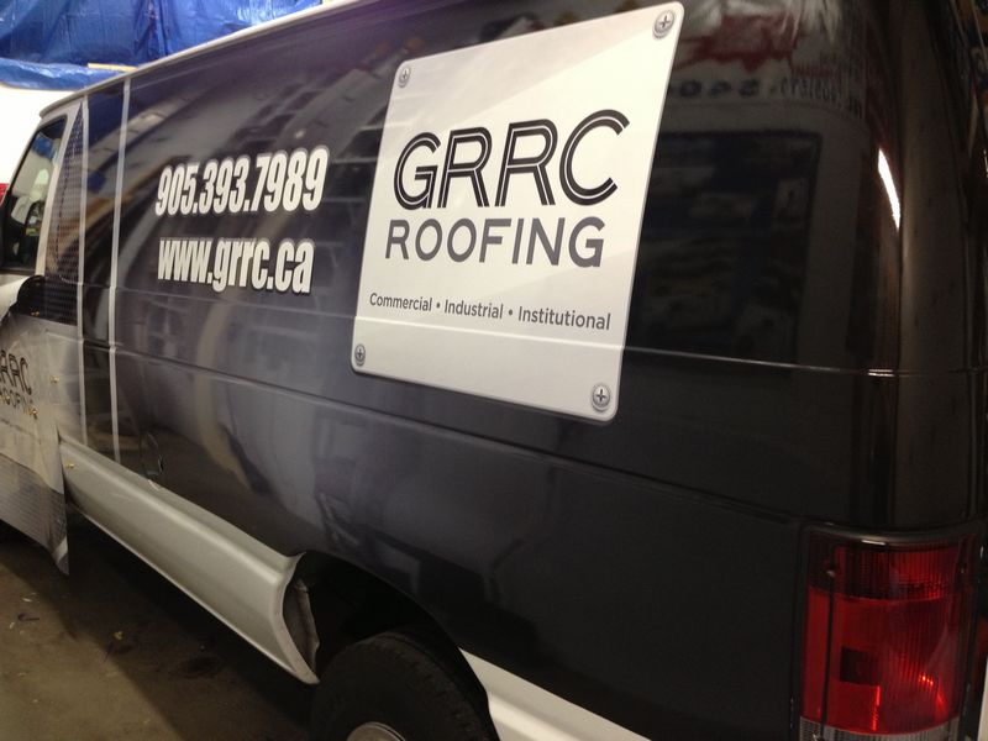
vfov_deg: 40.7
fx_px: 999
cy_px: 370
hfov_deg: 52.6
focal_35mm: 35
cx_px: 494
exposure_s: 1/20
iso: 160
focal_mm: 4.28
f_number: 2.4
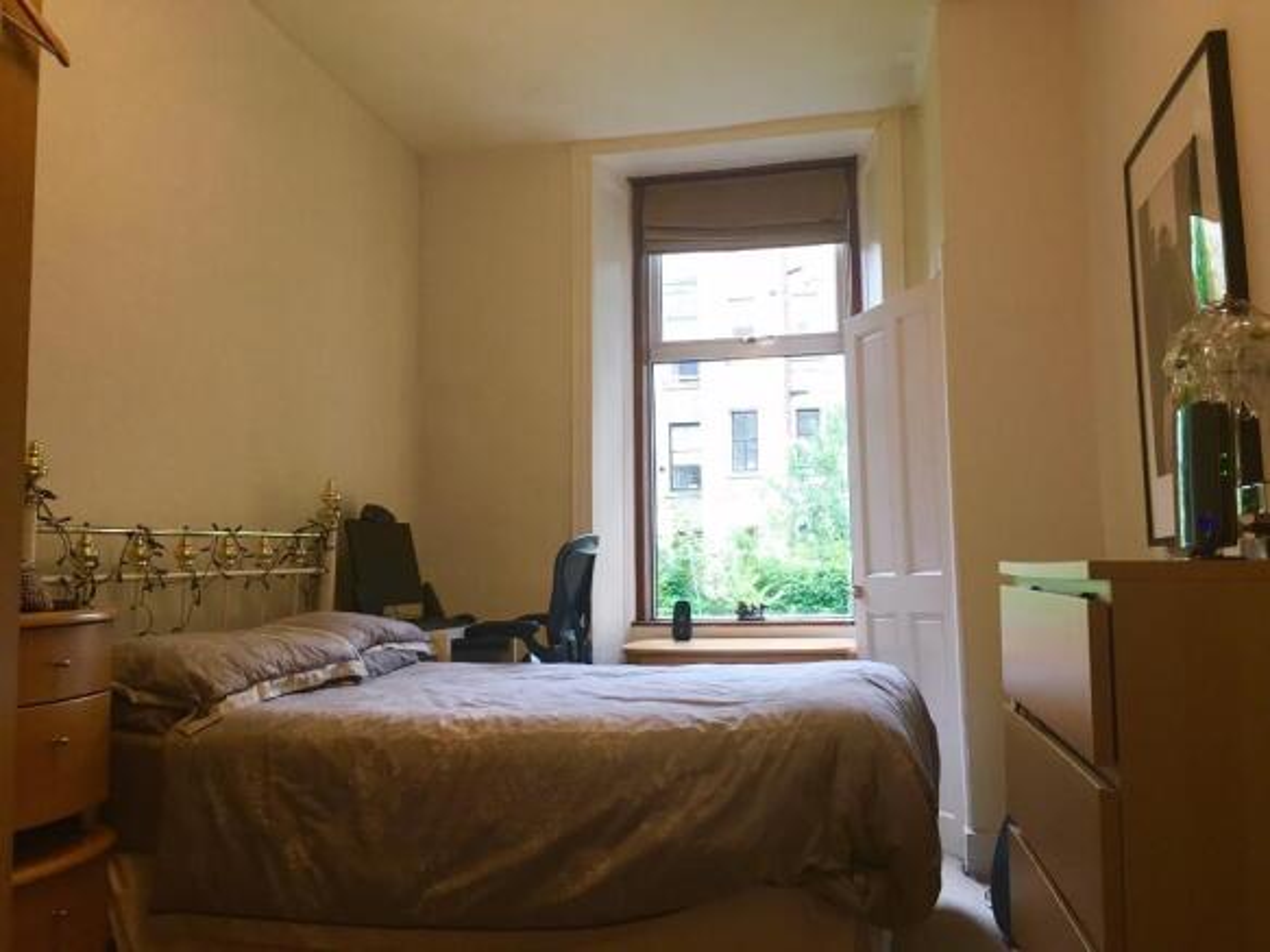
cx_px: 635
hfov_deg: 61.7
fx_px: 1064
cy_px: 476
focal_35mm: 29
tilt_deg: +4.5
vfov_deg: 48.2
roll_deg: +0.0
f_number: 2.2
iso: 64
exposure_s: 1/33
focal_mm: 4.15
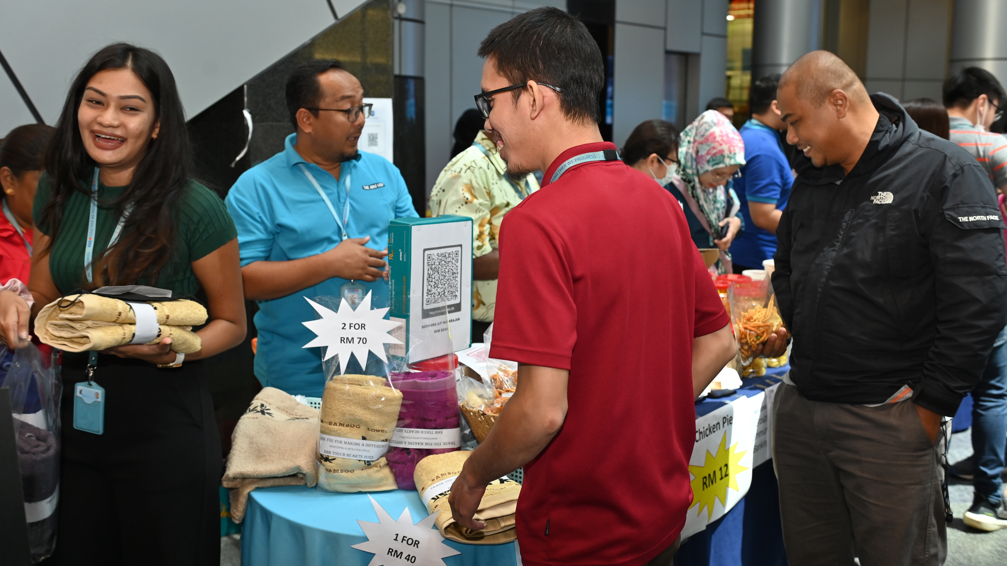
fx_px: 988
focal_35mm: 37
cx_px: 505
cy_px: 260
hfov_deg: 54.0
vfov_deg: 32.0
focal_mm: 35
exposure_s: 1/100
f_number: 4.5
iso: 1000
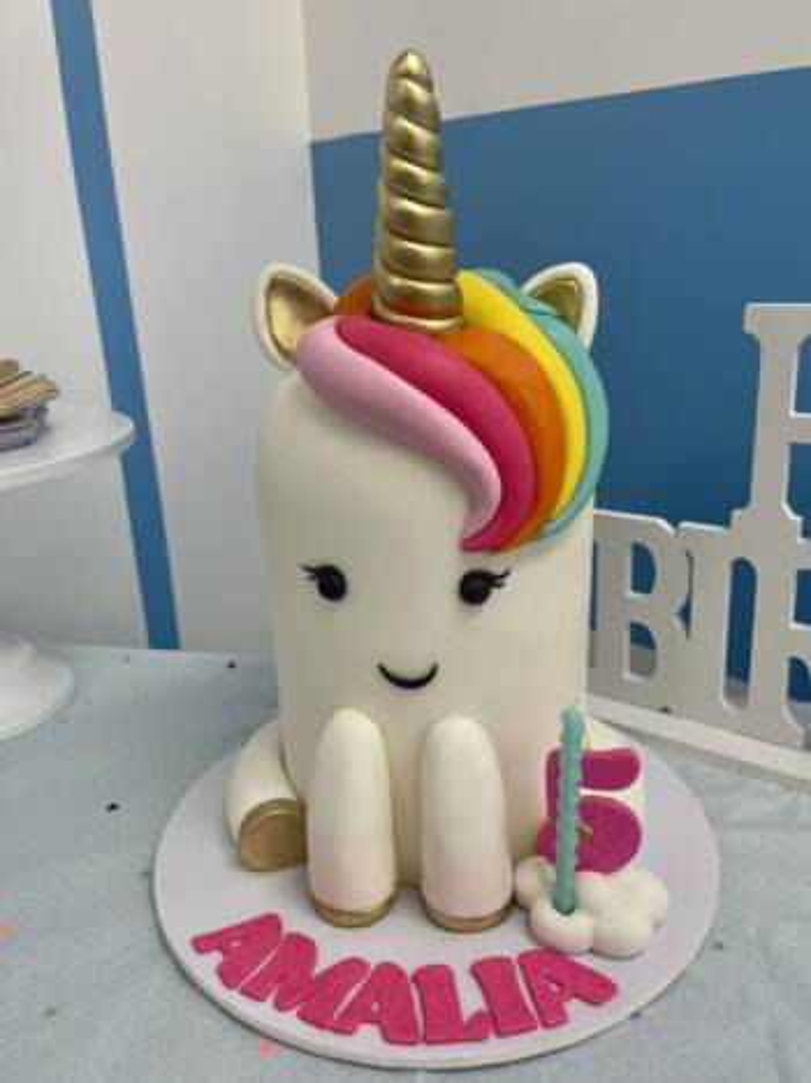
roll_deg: +0.1
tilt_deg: -19.8
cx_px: 406
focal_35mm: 26
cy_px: 542
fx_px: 813
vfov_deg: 67.3
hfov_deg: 53.0
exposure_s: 1/120
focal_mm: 4.2
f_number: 1.6
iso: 80
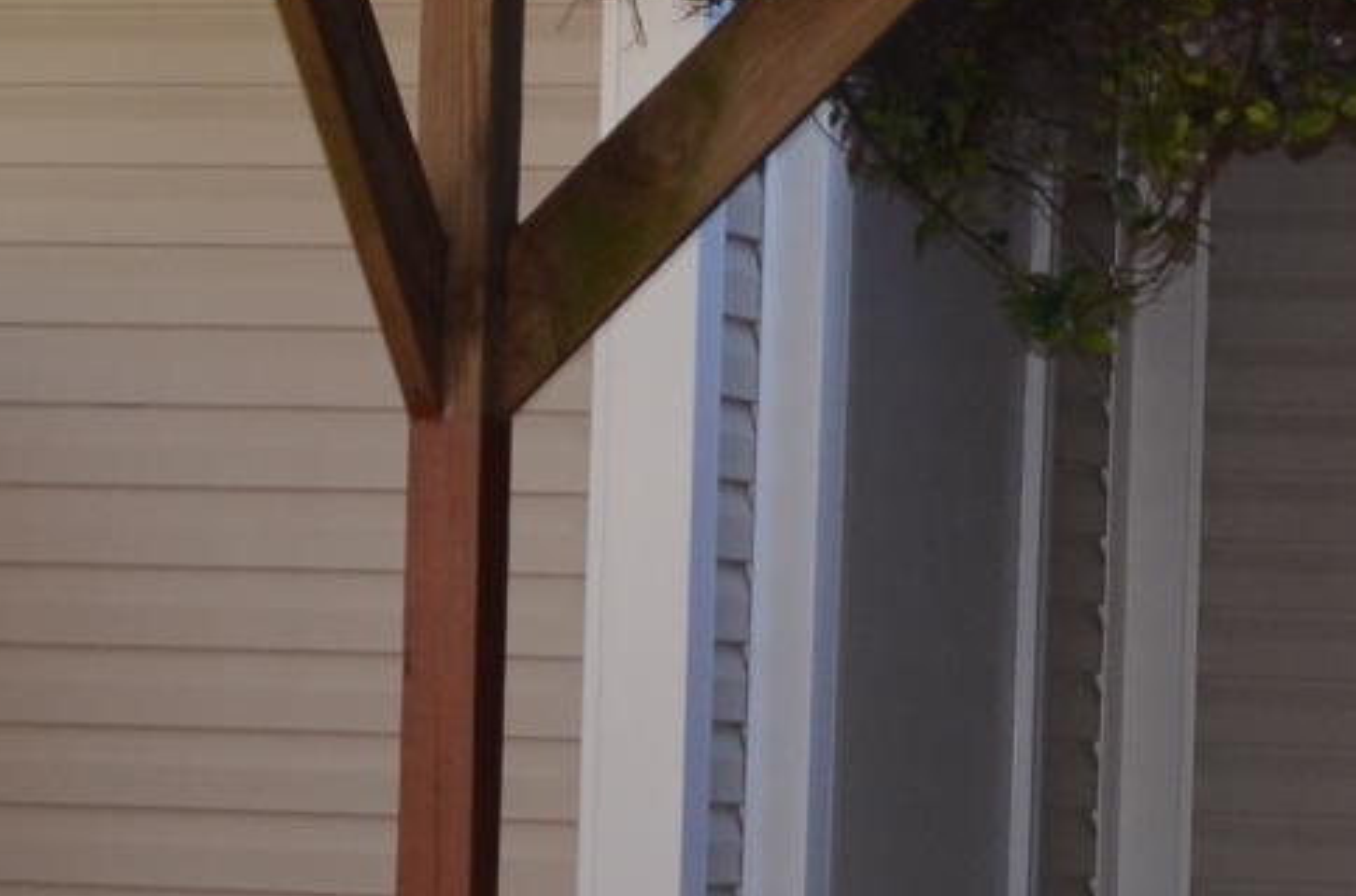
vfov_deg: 7.3
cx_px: 482
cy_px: 612
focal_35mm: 186
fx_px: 6988
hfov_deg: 11.1
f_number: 3.8
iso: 200
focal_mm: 20
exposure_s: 1/200
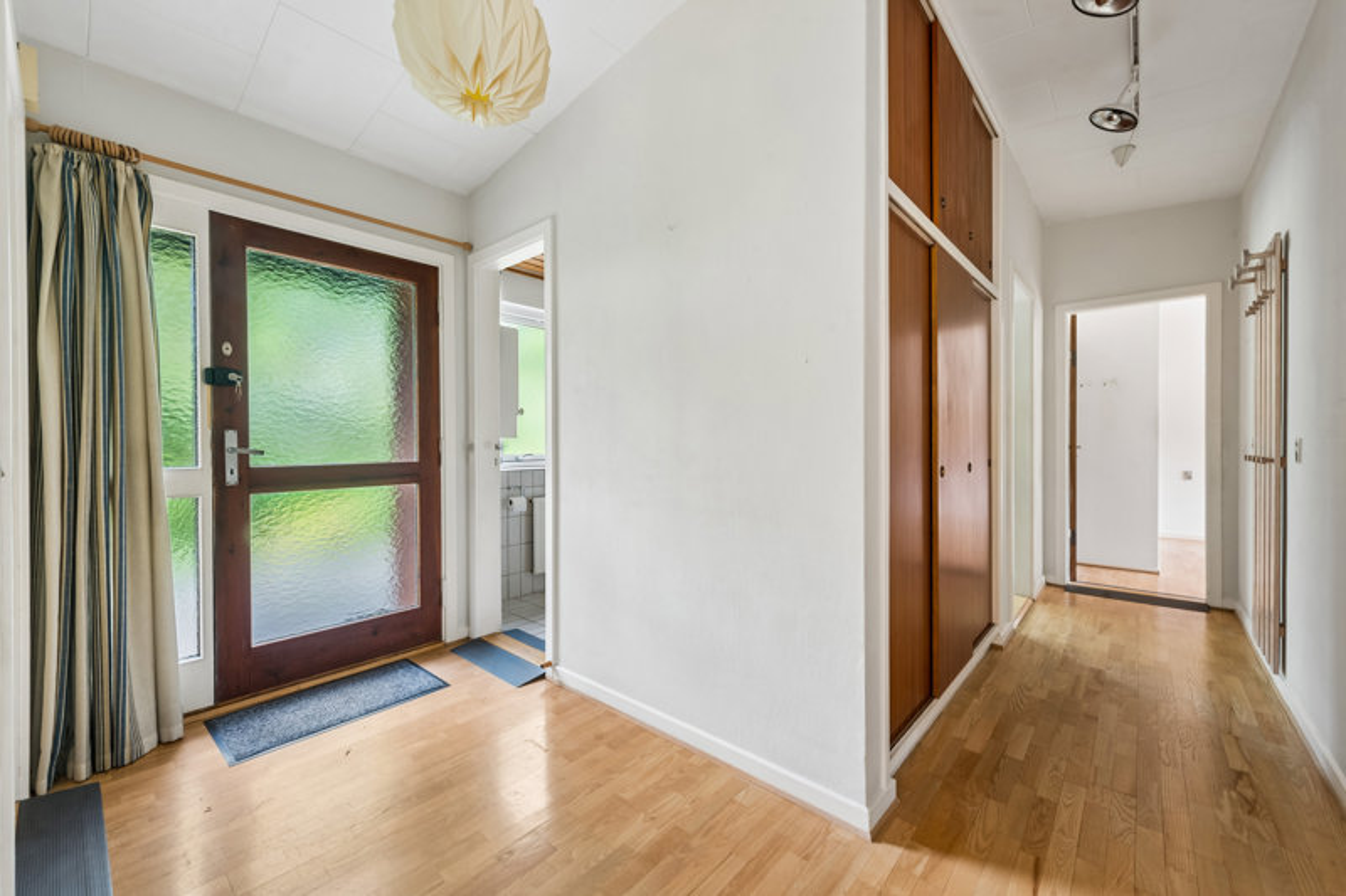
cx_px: 673
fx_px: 523
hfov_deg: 104.3
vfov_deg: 81.2
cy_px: 448
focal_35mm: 14
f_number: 10
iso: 250
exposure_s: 1/3.33
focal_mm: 14
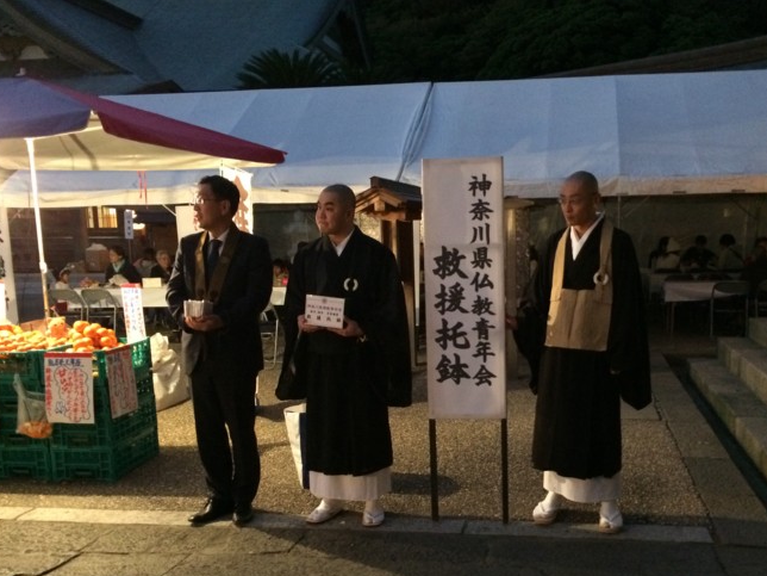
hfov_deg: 51.0
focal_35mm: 36
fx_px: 798
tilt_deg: -9.9
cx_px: 461
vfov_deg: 39.4
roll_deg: +1.6
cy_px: 357
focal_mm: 4.15
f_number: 2.2
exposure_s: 1/15
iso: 400
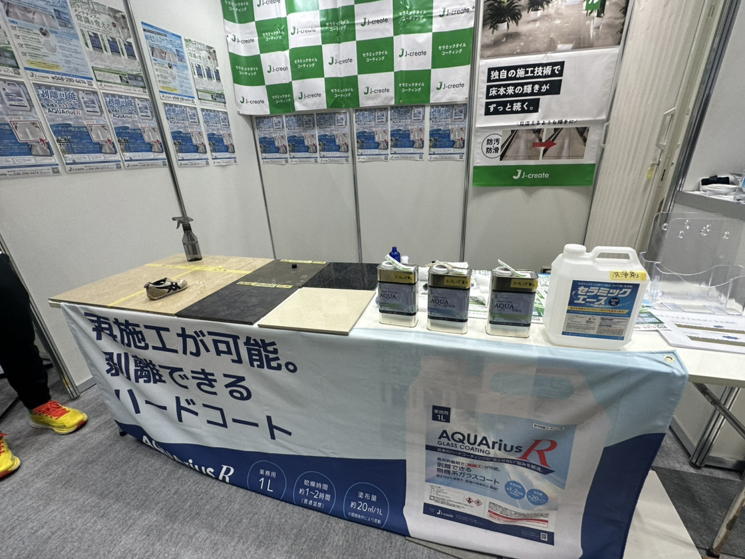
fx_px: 323
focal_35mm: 15
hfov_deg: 98.1
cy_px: 281
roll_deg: +1.5
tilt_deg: -22.6
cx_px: 387
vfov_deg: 81.7
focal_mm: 2.22
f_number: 2.2
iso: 100
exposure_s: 1/100
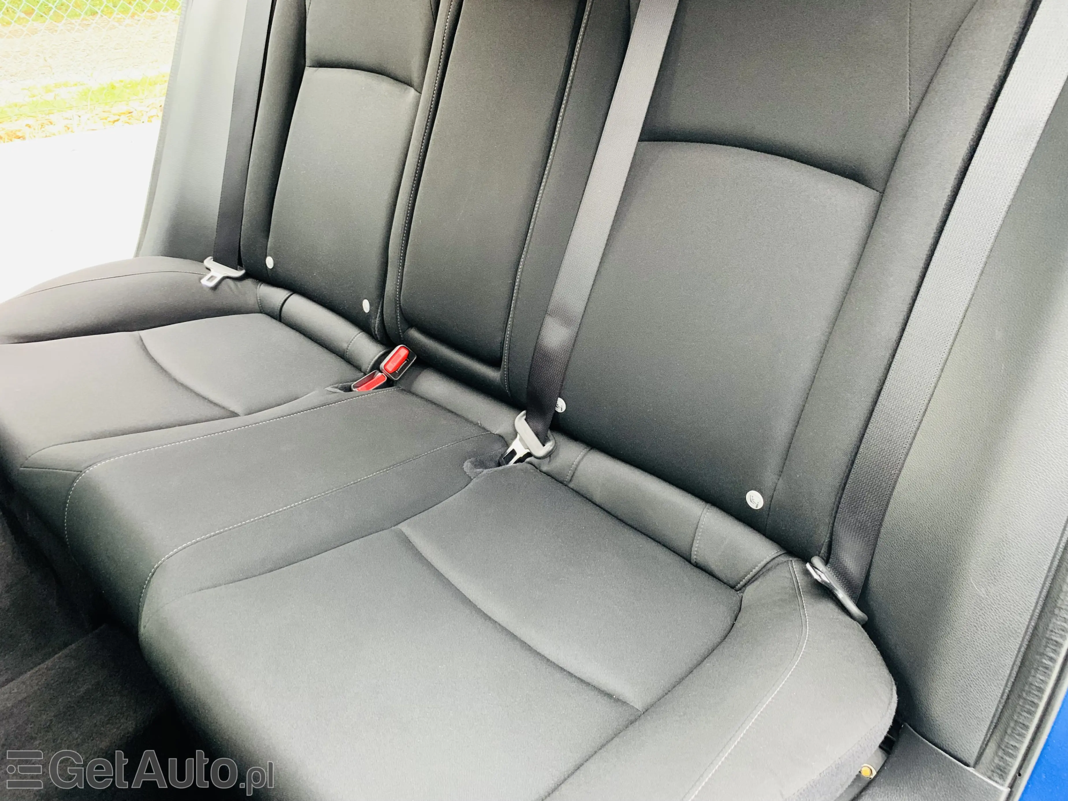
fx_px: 802
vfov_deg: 53.1
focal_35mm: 26
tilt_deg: -34.2
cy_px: 400
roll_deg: -0.3
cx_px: 534
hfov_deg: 67.3
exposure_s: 1/31
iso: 400
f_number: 1.8
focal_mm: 4.25
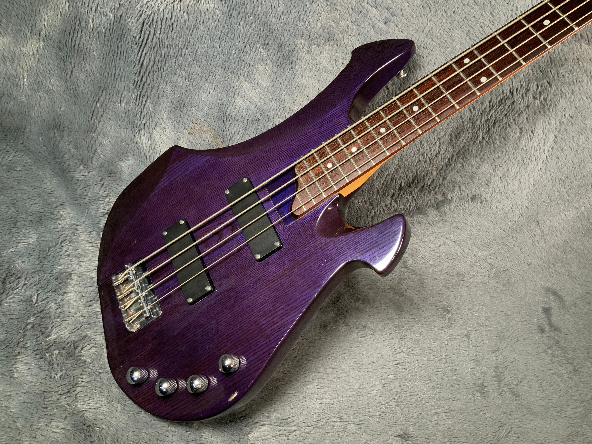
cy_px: 222
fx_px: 496
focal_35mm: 29
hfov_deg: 61.7
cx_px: 296
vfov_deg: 48.2
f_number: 1.8
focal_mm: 3
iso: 64
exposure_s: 1/104
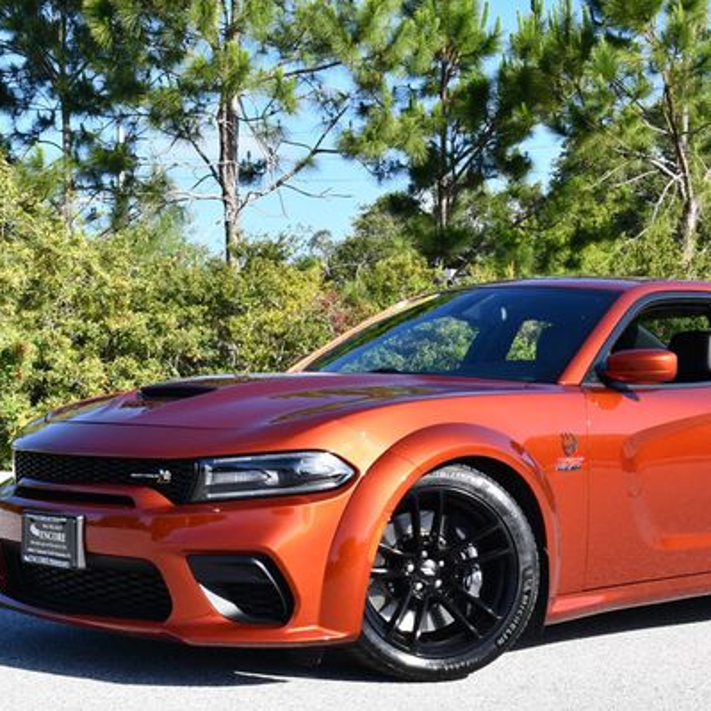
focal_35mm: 71
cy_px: 339
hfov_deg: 24.2
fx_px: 1650
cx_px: 479
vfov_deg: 24.3
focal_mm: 26
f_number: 8
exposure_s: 1/250
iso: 200
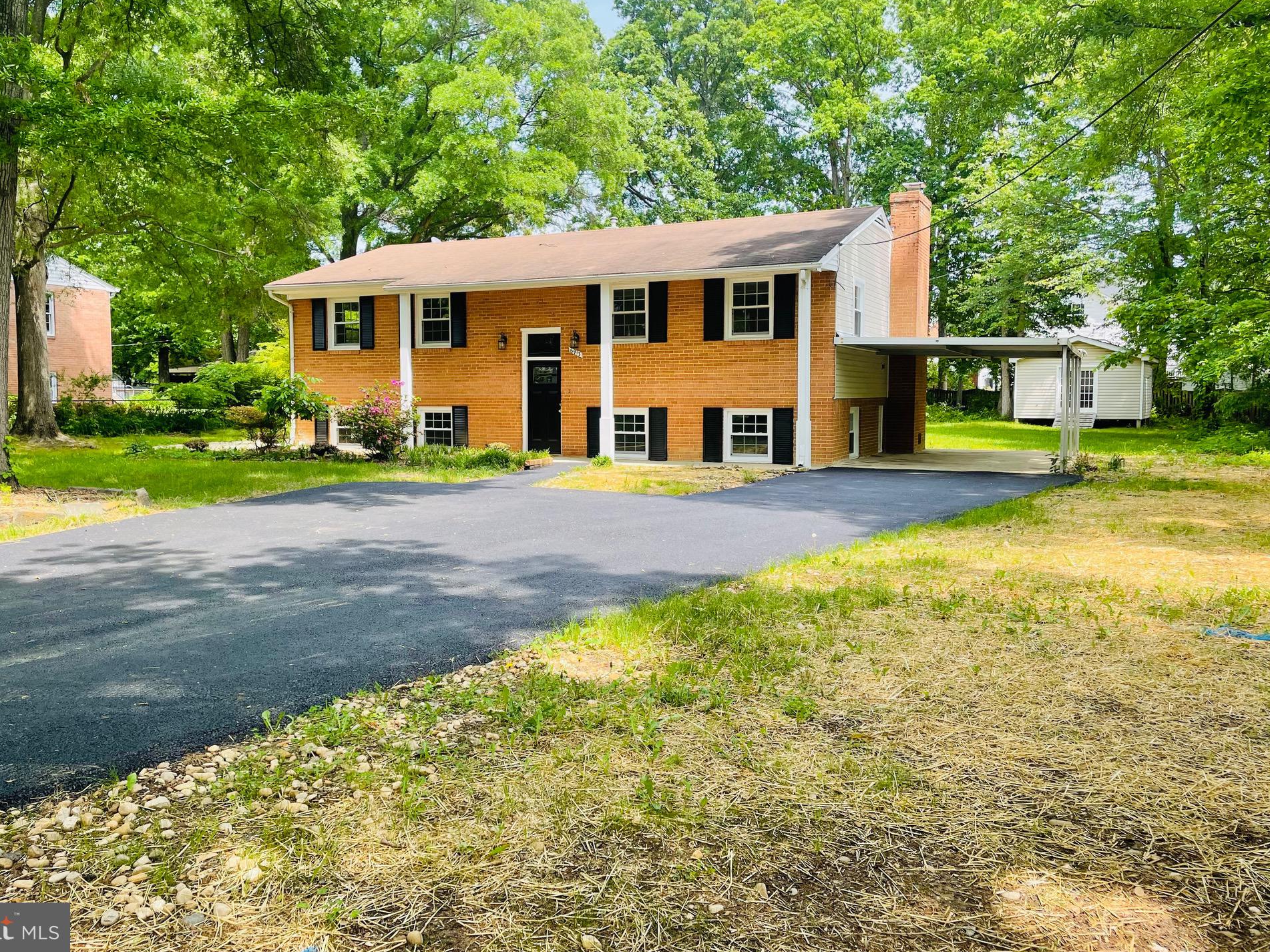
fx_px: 1027
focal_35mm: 28
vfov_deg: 49.7
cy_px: 445
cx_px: 587
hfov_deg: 63.4
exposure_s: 1/596
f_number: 1.6
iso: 32
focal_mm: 4.2
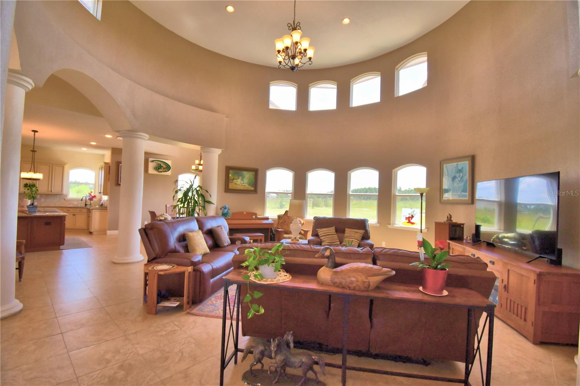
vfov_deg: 77.3
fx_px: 242
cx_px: 290
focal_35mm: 15
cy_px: 193
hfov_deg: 100.4
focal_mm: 10
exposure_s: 1/250
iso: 200
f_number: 4.5
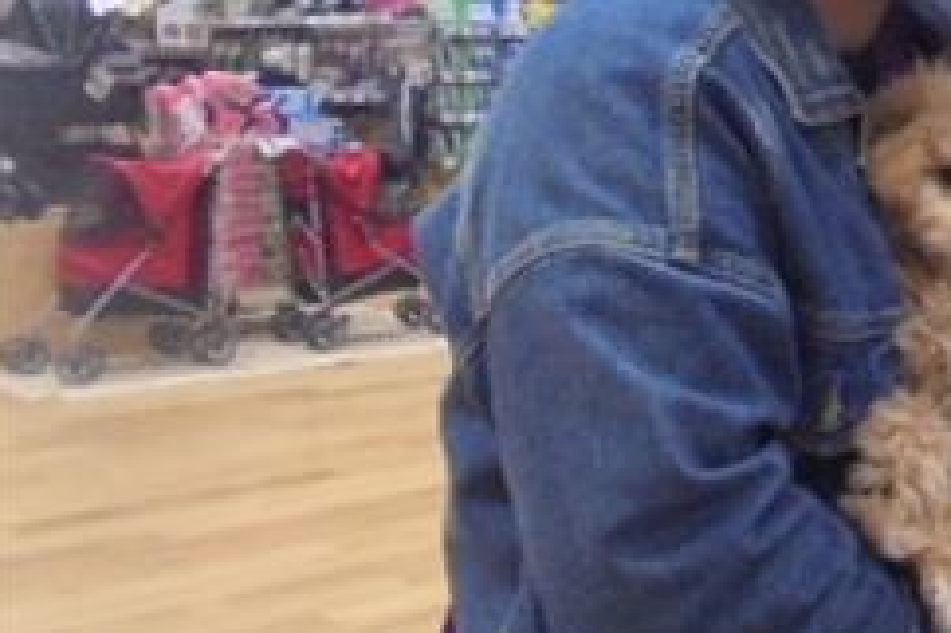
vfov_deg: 20.3
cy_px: 315
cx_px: 1167
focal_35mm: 67
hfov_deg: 26.5
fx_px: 1769
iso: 500
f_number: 3.5
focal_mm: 4.6
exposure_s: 1/60
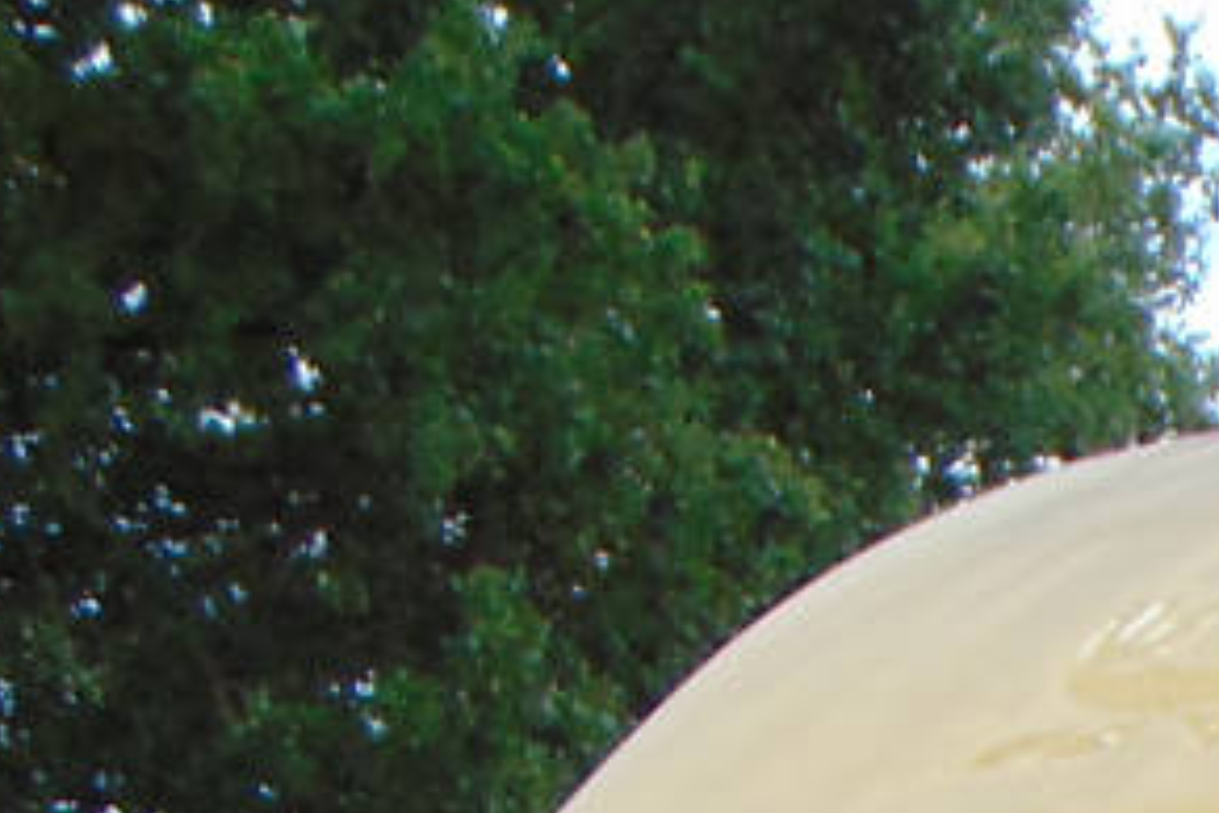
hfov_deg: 6.9
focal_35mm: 286
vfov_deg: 4.6
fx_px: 9684
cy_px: 2502
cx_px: 2551
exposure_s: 1/320
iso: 80
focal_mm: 9
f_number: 3.5
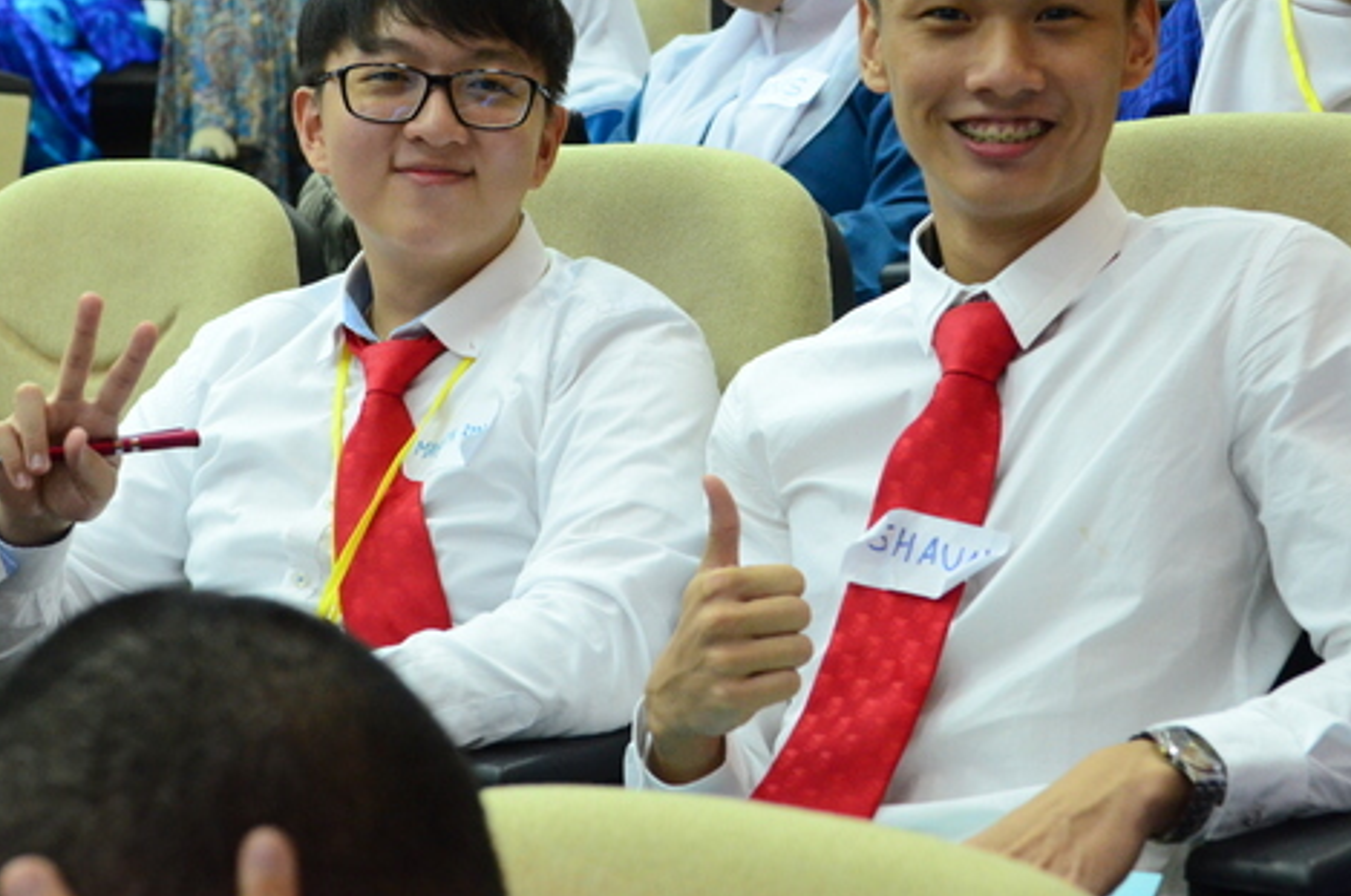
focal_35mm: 90
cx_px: 723
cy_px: 331
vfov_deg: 15.1
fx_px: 3372
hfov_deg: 22.7
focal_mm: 44
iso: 3200
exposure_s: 1/60
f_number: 4
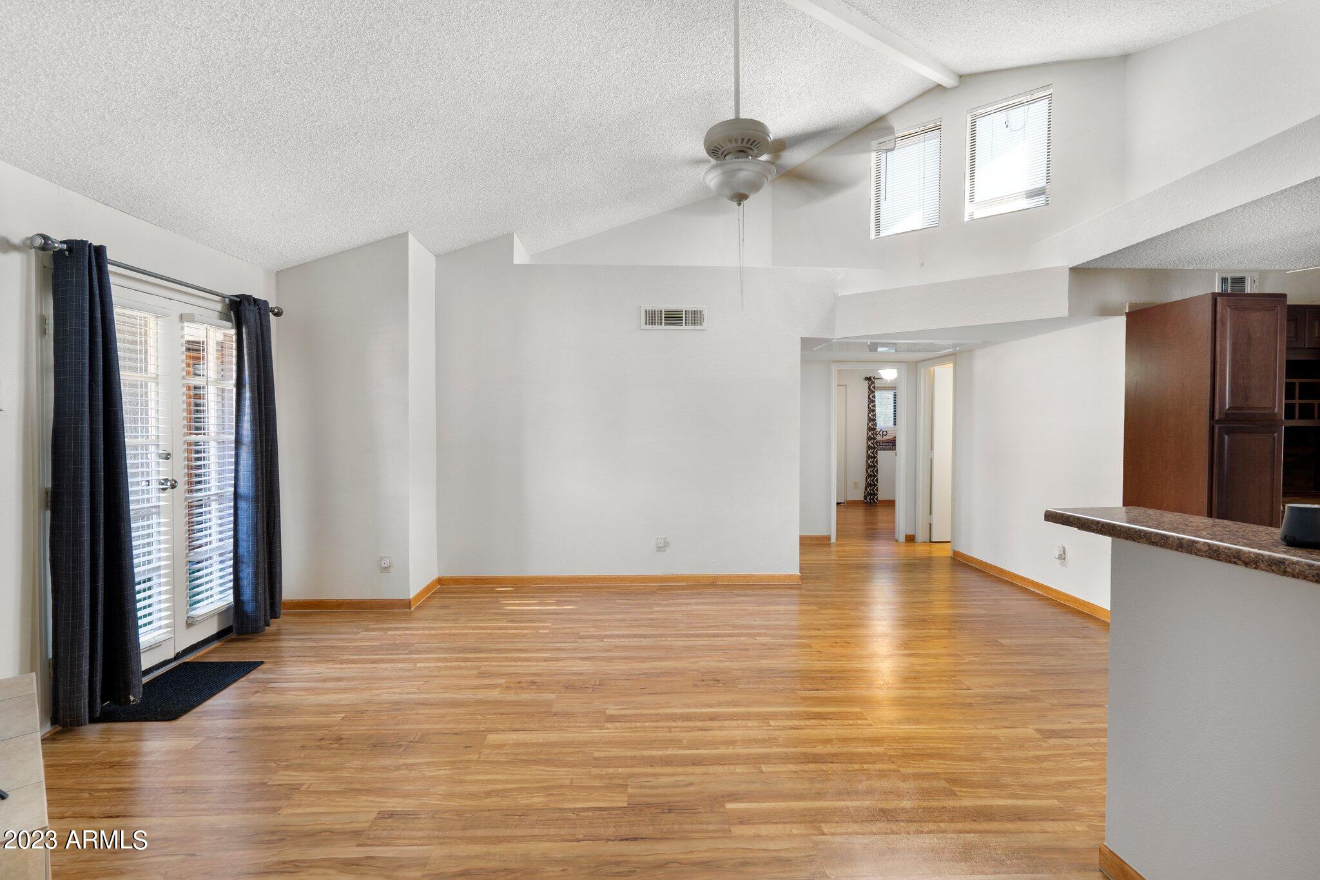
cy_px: 440
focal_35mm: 16
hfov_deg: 96.7
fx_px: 587
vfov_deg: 73.7
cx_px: 660
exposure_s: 1/1.25
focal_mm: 16
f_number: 8
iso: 400
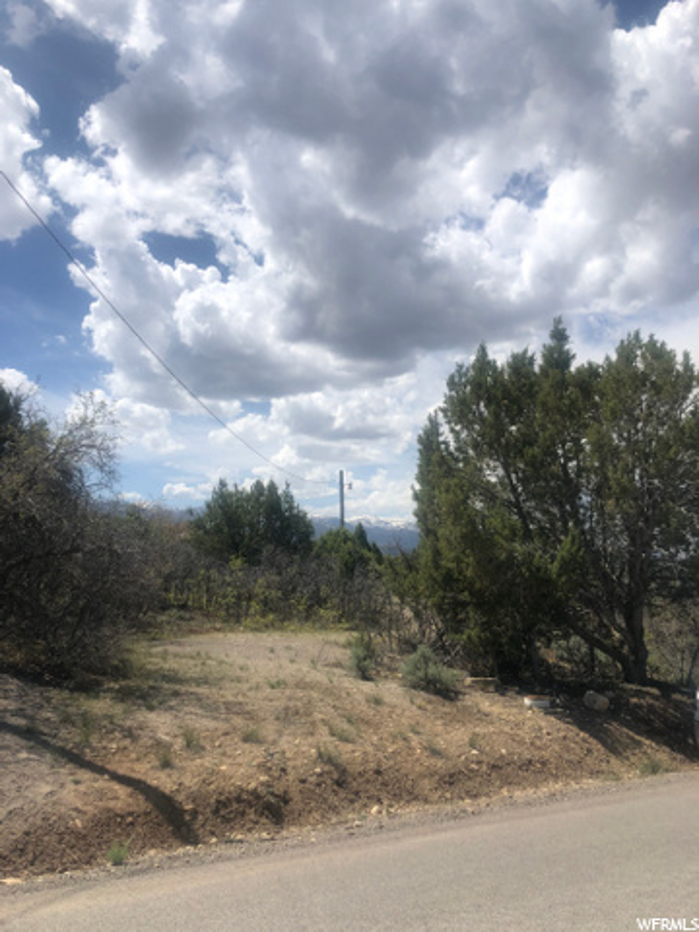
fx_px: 754
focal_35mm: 28
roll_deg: +0.4
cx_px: 350
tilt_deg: +8.2
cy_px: 466
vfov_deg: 63.4
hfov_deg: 49.7
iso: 20
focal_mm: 4
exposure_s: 1/4000
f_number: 1.8
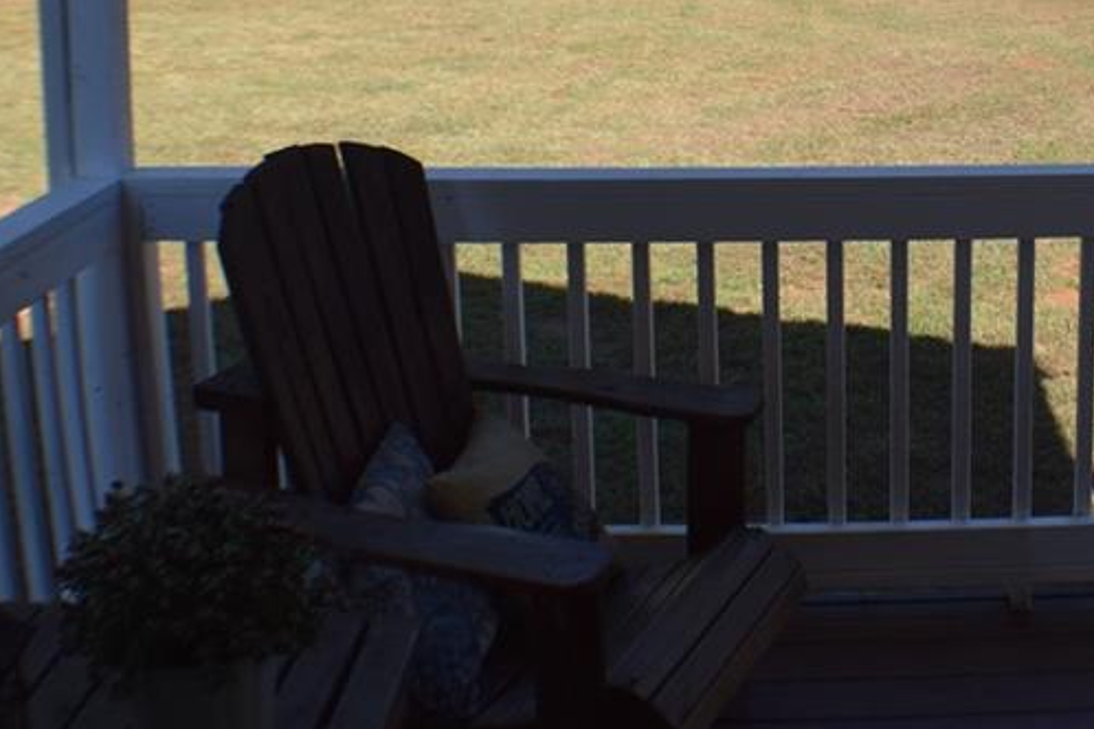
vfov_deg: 18.0
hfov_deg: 26.4
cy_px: 9
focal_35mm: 74
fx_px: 2249
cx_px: 1000
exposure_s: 1/320
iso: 200
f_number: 9
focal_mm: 24
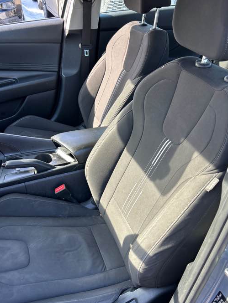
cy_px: 174
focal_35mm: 33
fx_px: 290
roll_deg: -1.3
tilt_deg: -36.7
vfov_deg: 55.1
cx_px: 106
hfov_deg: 42.9
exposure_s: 1/171
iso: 64
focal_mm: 5.7
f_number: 1.5
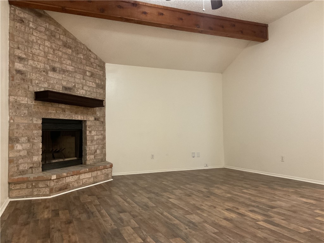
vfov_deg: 48.2
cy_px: 122
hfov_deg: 61.7
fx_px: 271
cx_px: 162
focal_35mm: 29
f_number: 1.8
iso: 320
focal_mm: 3
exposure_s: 1/30
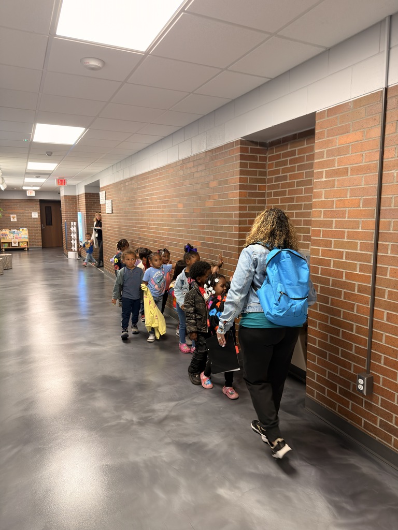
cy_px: 265
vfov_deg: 71.6
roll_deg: -1.0
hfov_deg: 56.8
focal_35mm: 24
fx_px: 368
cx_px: 199
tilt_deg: -7.8
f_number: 1.78
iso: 200
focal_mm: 6.76
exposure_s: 1/60
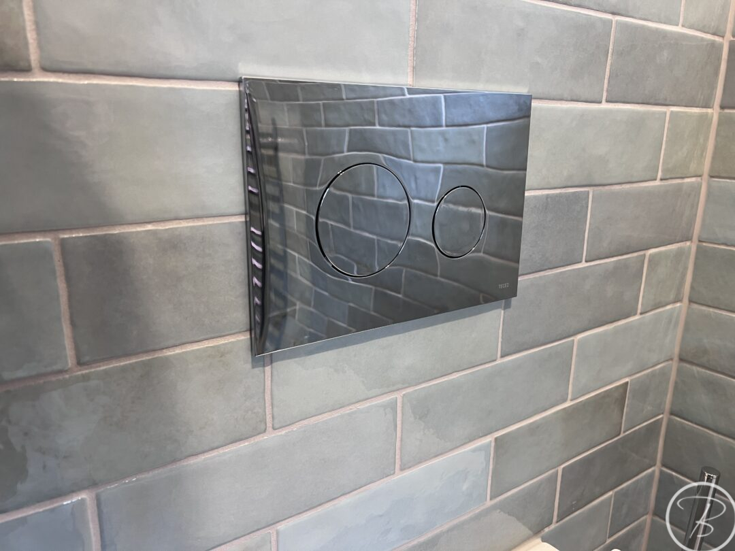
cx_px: 368
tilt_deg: -16.0
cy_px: 276
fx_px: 552
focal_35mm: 26
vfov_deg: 53.1
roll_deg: -0.6
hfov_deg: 67.3
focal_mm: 5.7
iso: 100
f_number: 1.5
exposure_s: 1/50
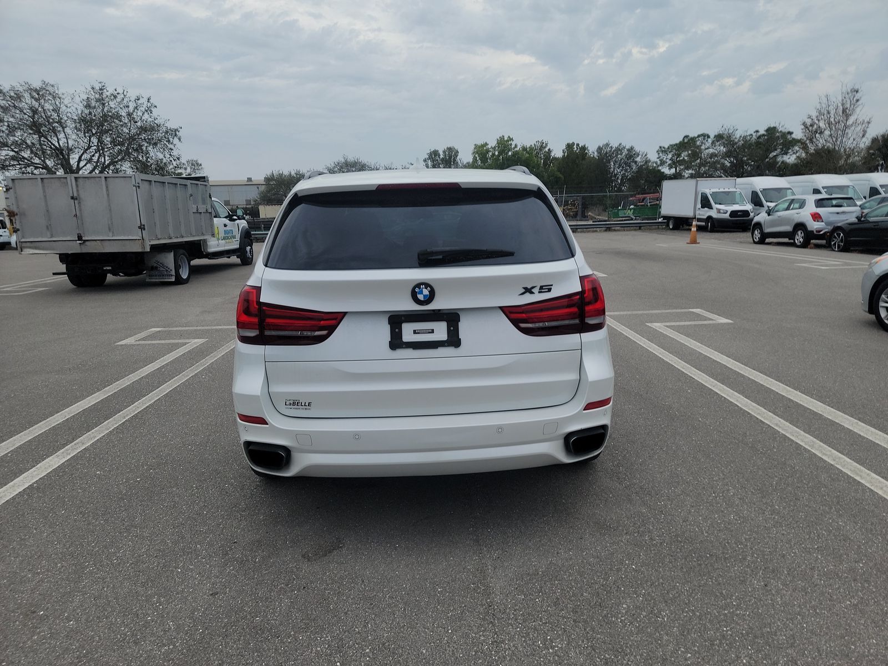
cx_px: 444
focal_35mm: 24
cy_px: 333
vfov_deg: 56.8
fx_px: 616
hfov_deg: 71.6
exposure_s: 1/253
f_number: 1.8
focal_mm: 6.7
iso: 50
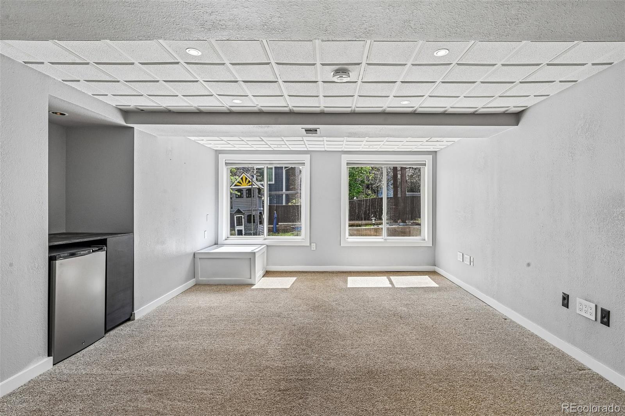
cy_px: 208
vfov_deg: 68.9
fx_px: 304
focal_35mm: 18
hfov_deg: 91.6
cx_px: 312
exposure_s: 1/100
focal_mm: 17.5
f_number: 10
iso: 250
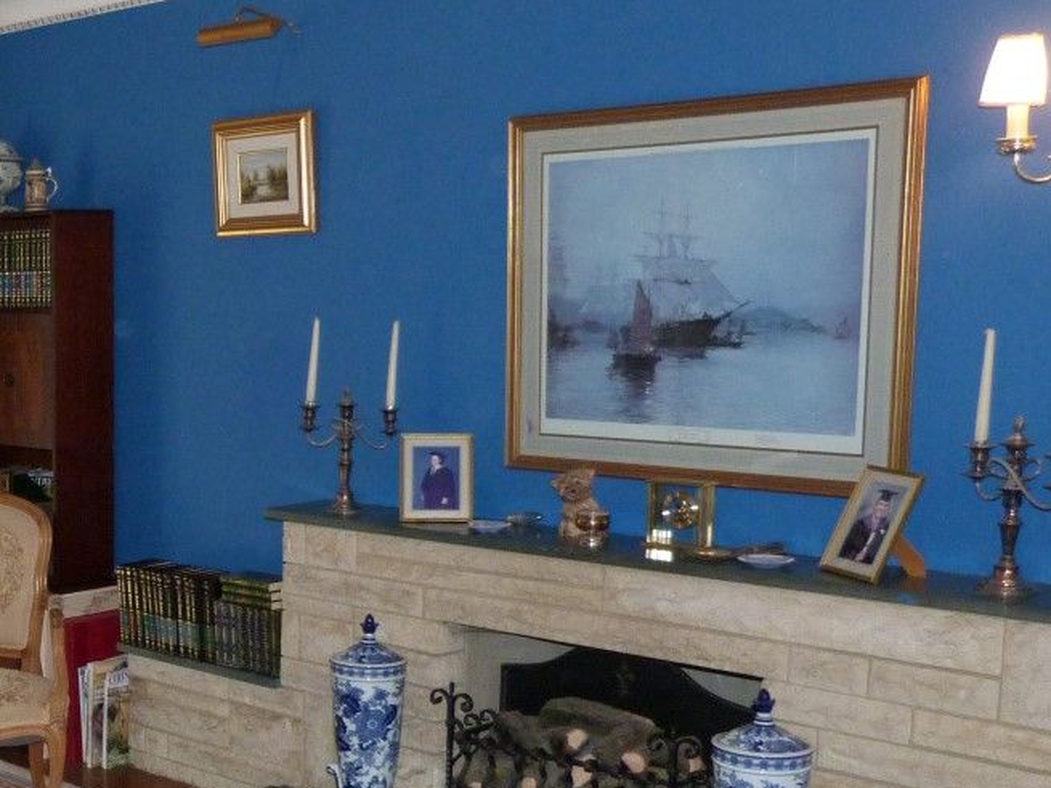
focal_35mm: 55
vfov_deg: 26.2
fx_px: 1670
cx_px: -51
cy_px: 584
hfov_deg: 31.7
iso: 250
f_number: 2.8
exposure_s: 1/60
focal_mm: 4.5
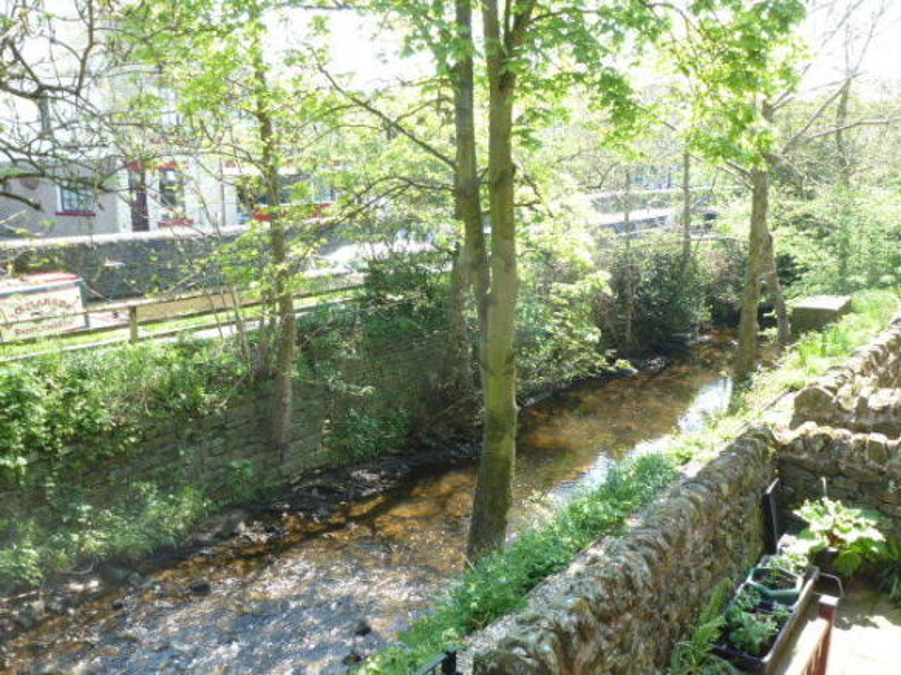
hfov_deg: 60.0
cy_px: 338
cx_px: 450
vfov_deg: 46.8
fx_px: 781
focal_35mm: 30
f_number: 3.5
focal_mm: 5.4
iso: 100
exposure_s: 1/60
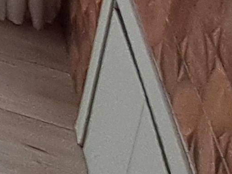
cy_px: -327
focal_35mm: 103
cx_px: -379
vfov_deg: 10.6
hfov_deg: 12.7
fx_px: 690
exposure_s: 1/50
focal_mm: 1.64
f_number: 2.2
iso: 64
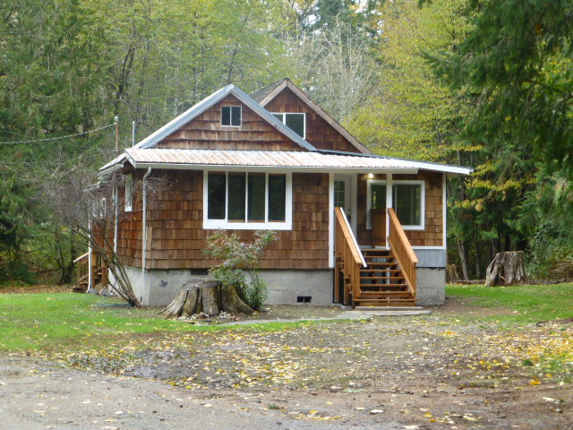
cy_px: 215
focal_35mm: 85
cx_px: 286
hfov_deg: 23.0
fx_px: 1407
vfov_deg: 17.4
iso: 200
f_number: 5.2
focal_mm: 15.1
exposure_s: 1/60
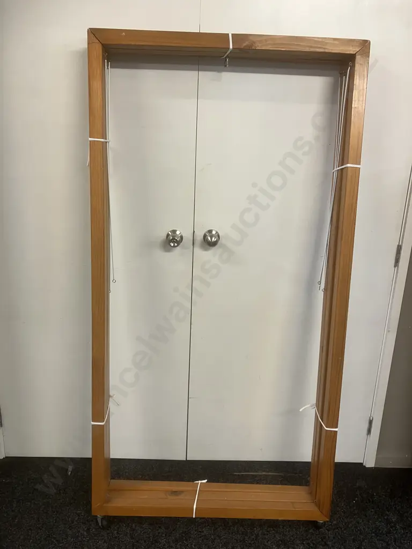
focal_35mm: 28
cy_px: 274
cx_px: 206
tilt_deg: -14.8
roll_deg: -2.5
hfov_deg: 49.7
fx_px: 444
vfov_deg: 63.4
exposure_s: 1/50
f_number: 1.8
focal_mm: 3.99
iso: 100
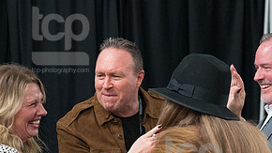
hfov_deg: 13.4
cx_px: 235
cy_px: 142
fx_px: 1147
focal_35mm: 159
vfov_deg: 7.6
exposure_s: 1/250
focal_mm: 66
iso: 4000
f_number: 5.6
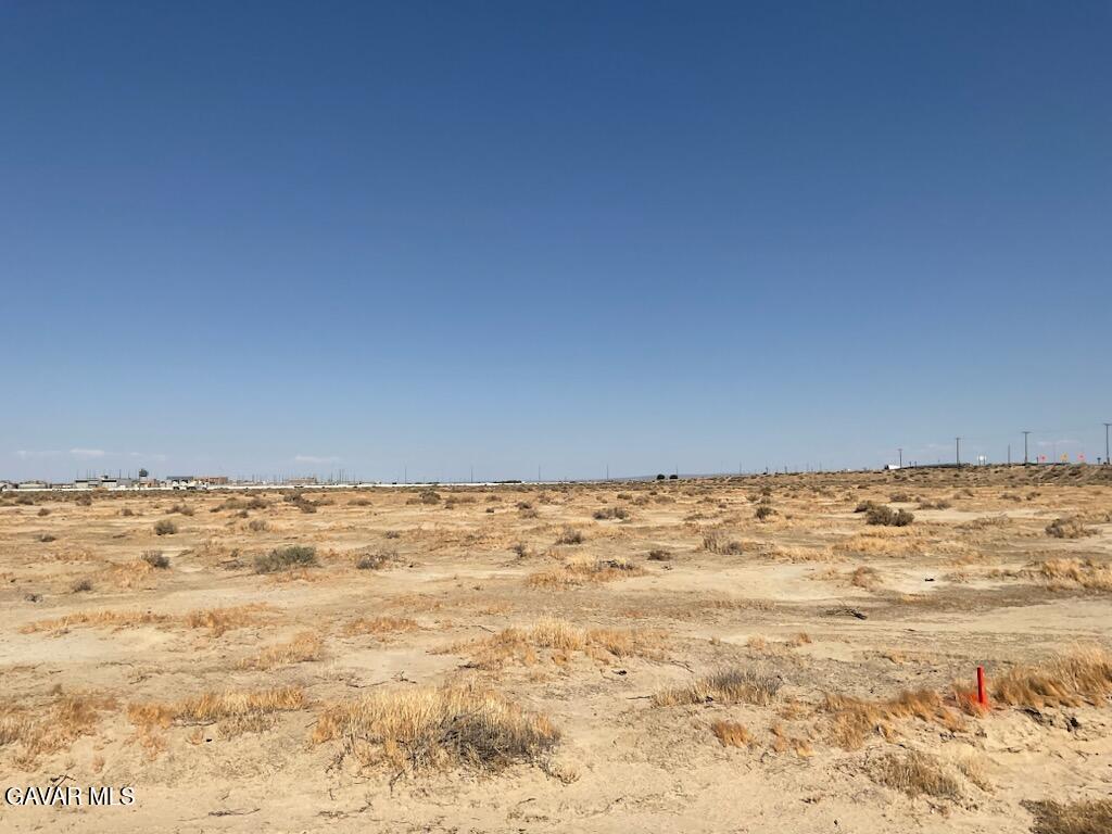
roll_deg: -0.7
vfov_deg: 48.2
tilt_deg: +2.6
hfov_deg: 61.7
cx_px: 556
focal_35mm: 29
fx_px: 932
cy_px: 417
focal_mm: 3
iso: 16
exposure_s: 1/5263
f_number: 1.8
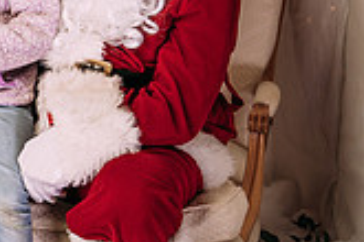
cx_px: -157
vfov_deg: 9.9
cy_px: 116
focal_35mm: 139
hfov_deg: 14.0
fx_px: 1405
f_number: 5.6
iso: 200
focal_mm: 35
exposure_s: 1/100
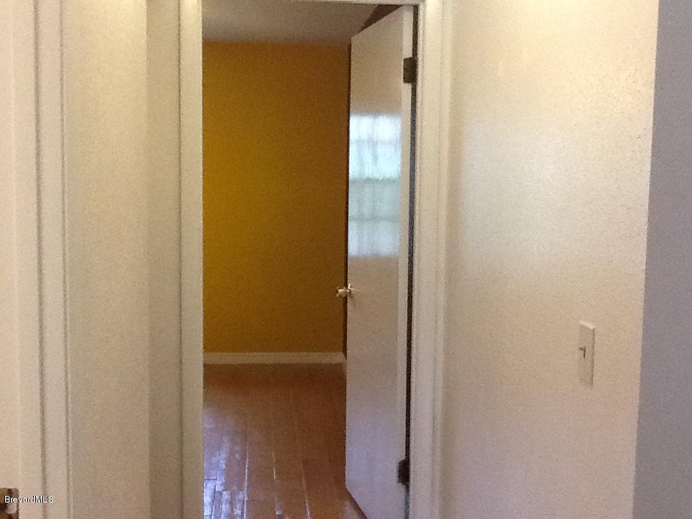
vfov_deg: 32.9
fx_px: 880
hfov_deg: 42.9
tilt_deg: -5.4
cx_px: 346
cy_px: 260
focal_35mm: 44
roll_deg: -2.2
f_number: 2.4
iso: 250
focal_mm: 2.03
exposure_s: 1/30
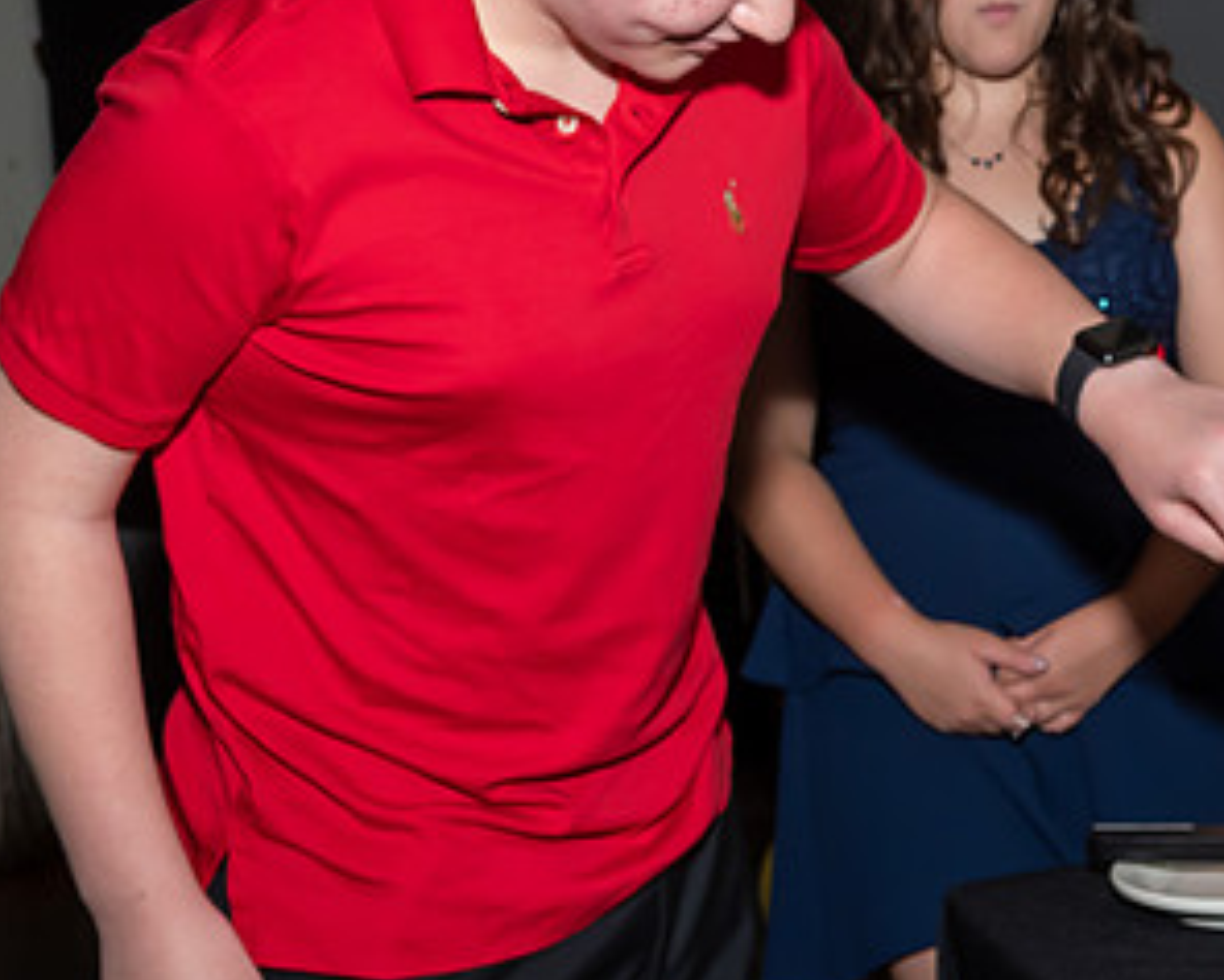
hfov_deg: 17.0
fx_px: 4022
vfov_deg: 13.8
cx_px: 1161
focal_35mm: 111
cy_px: 242
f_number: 6.3
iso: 400
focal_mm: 30
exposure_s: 1/250
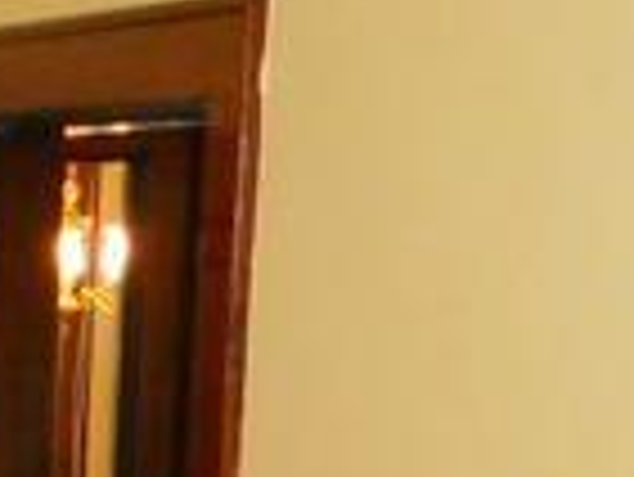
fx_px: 3318
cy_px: 1116
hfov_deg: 10.2
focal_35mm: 181
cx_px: -571
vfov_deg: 7.7
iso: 560
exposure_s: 1/30
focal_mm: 4.5
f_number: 3.4
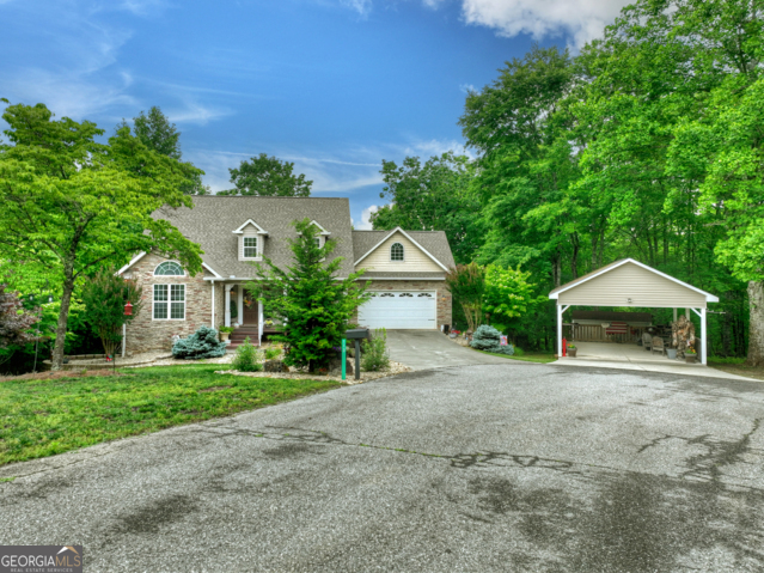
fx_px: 530
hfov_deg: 71.6
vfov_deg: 56.8
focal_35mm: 24
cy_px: 286
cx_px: 382
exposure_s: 1/1600
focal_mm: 12.3
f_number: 2.8
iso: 250
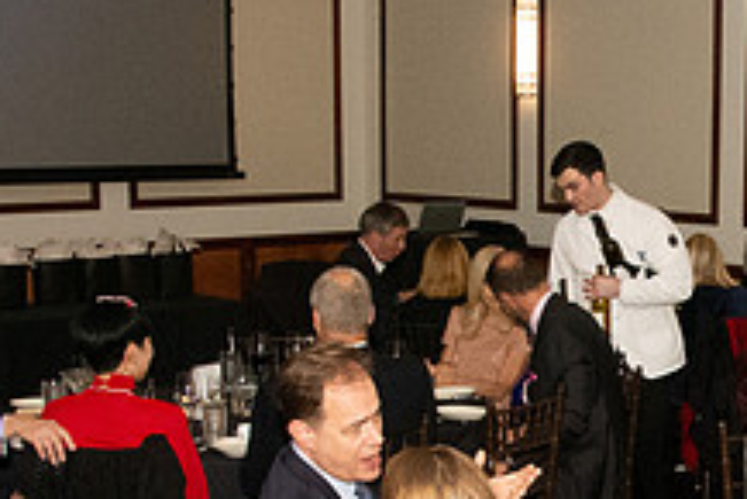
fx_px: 1765
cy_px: 427
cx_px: 750
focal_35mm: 85
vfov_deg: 15.9
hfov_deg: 22.9
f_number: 11
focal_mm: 18
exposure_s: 1/125
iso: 6400
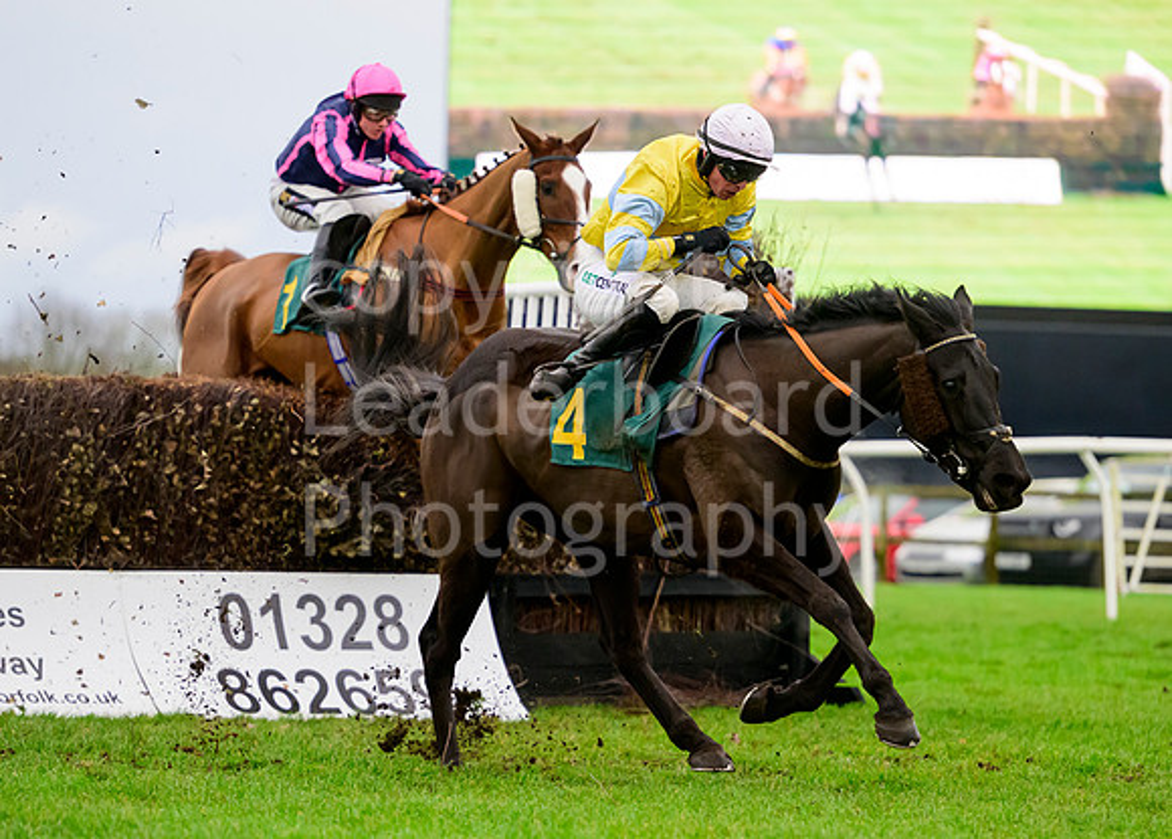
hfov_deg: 10.1
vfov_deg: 7.3
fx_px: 6598
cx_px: 540
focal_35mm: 198
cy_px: 510
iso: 3200
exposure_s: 1/1600
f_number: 2.8
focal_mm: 145
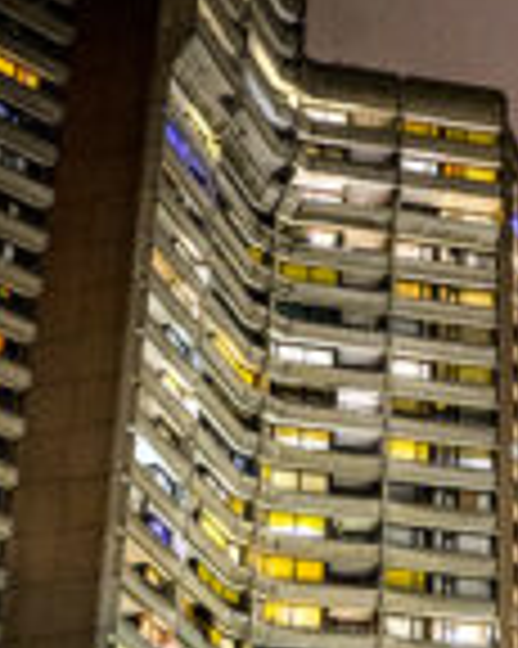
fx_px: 1976
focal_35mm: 103
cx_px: 477
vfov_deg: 18.2
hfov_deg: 14.8
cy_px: 639
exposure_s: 1/30
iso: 800
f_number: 1.4
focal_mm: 35
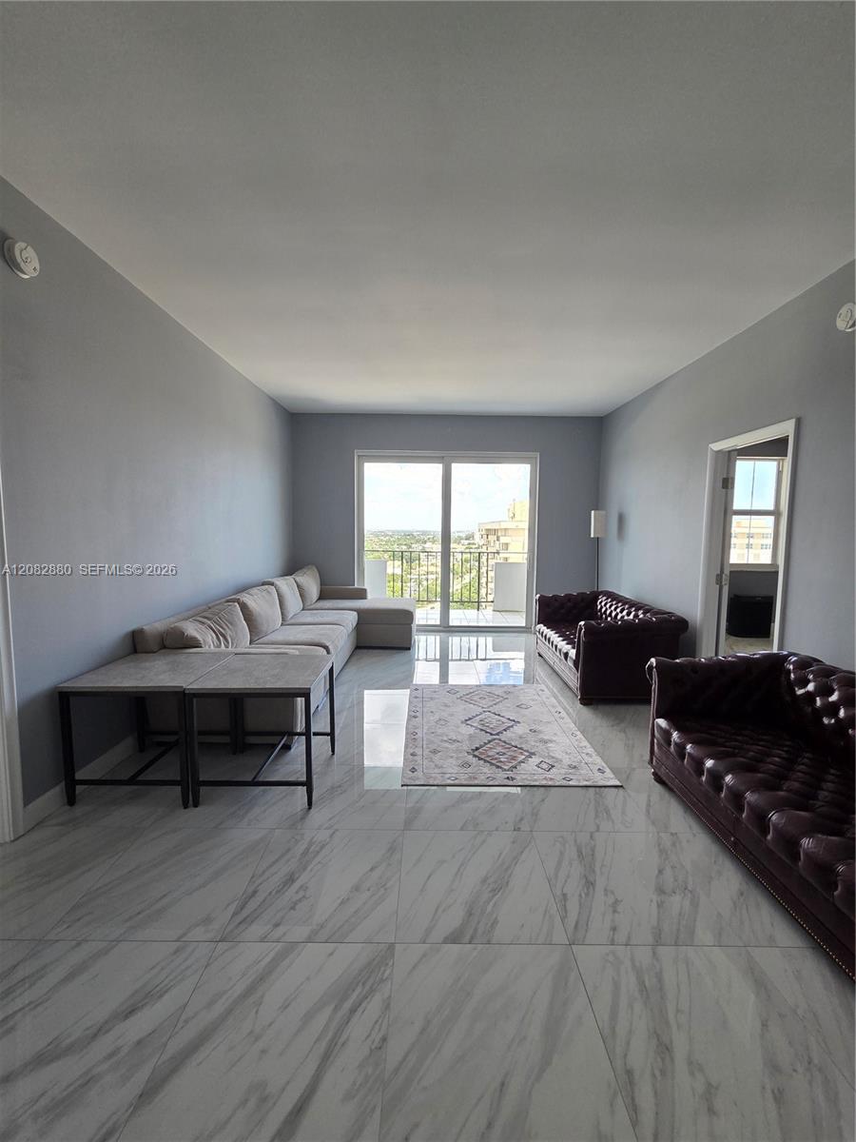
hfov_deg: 89.9
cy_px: 571
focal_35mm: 13
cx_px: 428
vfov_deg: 106.2
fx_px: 429
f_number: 2.2
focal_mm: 2.2
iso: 80
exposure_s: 1/120
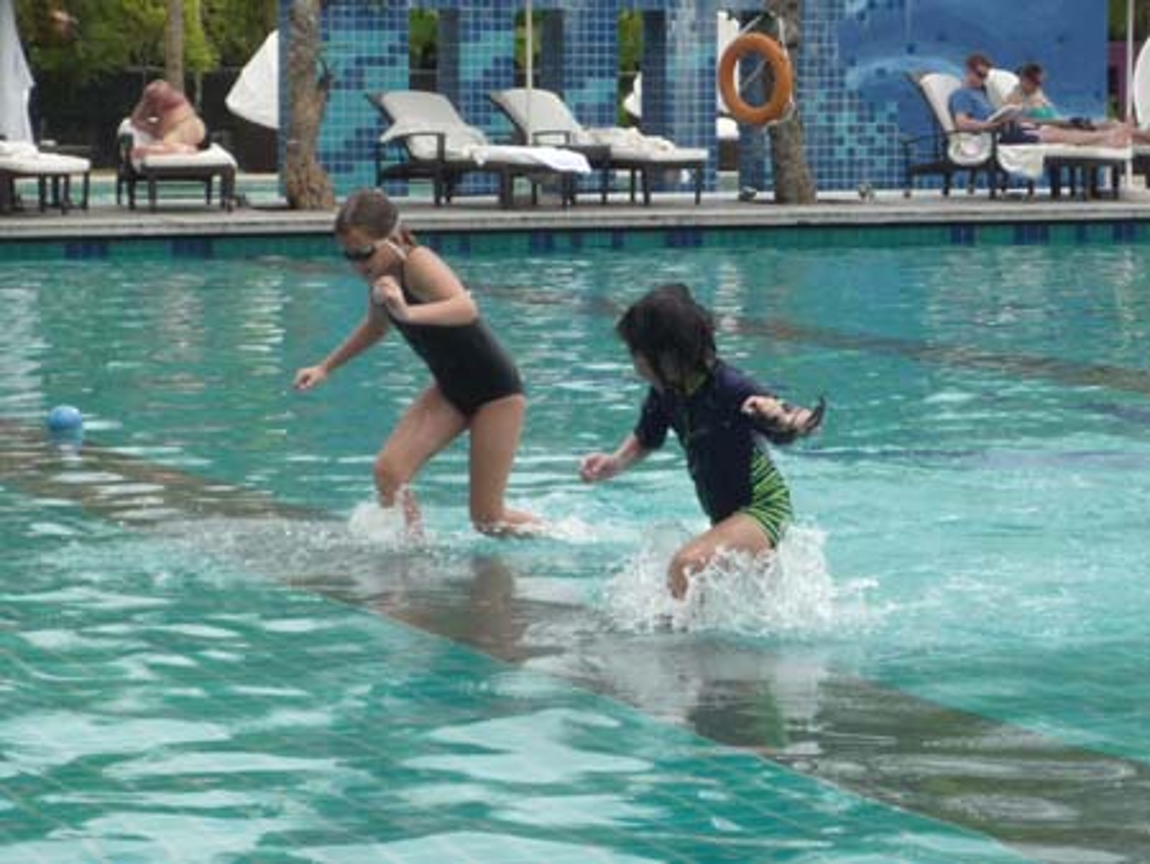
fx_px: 4122
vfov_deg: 12.0
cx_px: 575
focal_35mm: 124
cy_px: 432
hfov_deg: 15.9
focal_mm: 12.2
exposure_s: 1/500
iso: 100
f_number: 4.9
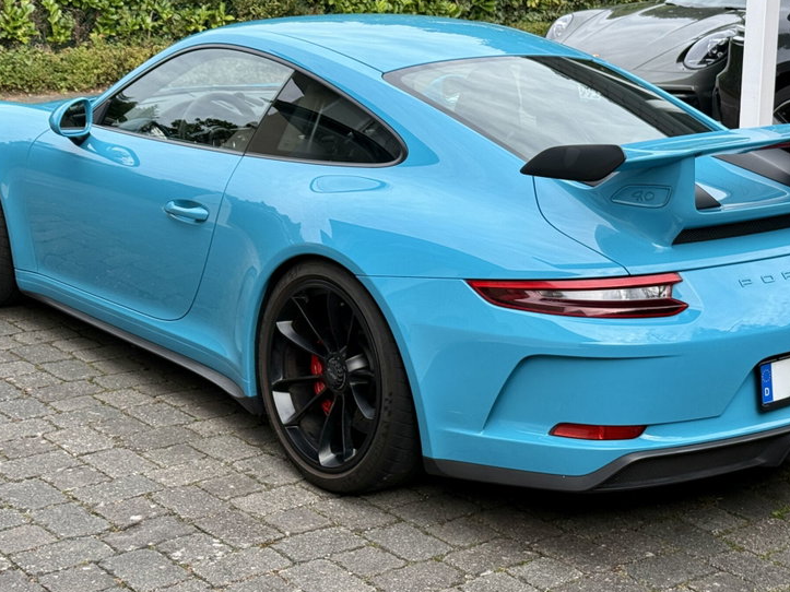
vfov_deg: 21.5
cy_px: 186
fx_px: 1552
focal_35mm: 68
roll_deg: -0.9
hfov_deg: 28.6
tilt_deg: -10.6
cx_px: 428
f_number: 1.78
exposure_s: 1/1678
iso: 80
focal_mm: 6.76
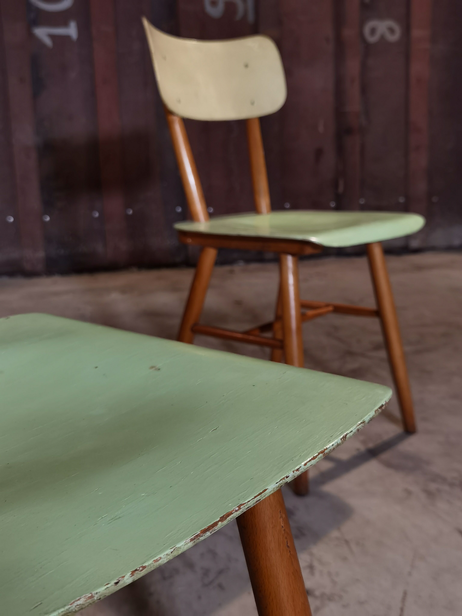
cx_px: 231
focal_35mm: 39
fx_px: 694
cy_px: 308
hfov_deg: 36.8
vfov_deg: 47.9
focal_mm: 6.71
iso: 160
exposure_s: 1/100
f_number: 1.9
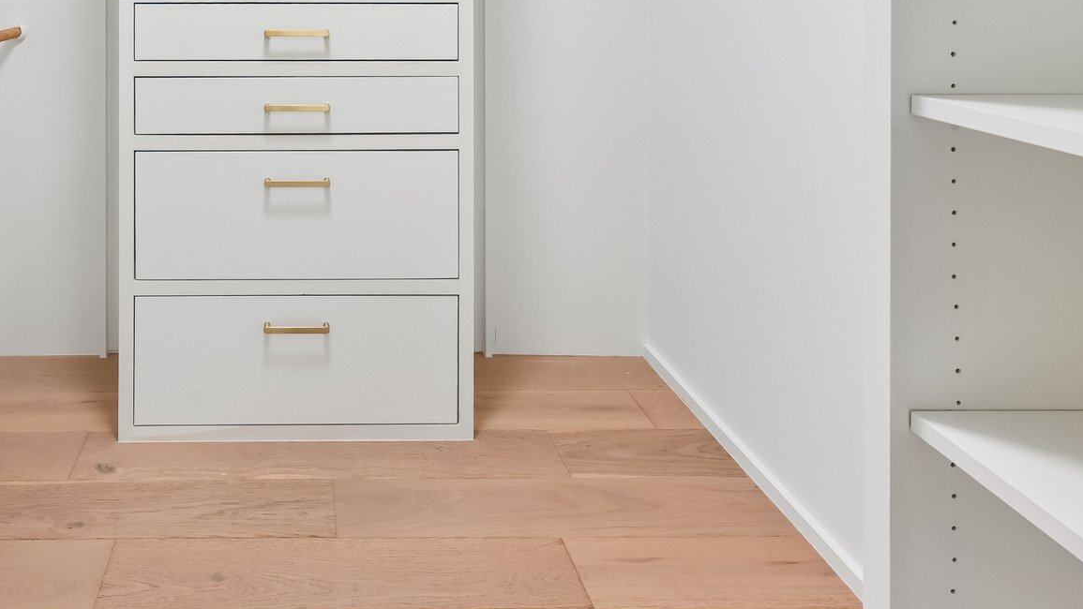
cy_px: -2
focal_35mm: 26
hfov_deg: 67.8
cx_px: 284
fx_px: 747
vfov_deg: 39.1
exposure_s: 1/15
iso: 500
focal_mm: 14
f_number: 8
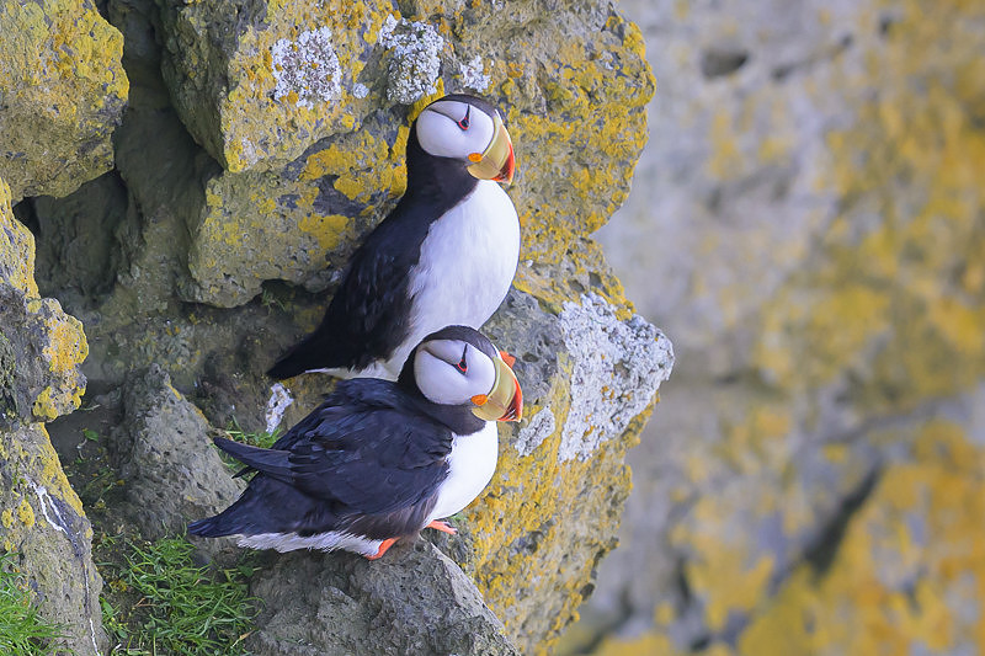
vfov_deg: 1.4
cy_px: 383
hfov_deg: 2.1
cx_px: 517
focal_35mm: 979
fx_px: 26771
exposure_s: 1/500
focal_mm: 400
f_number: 5.6
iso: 1000
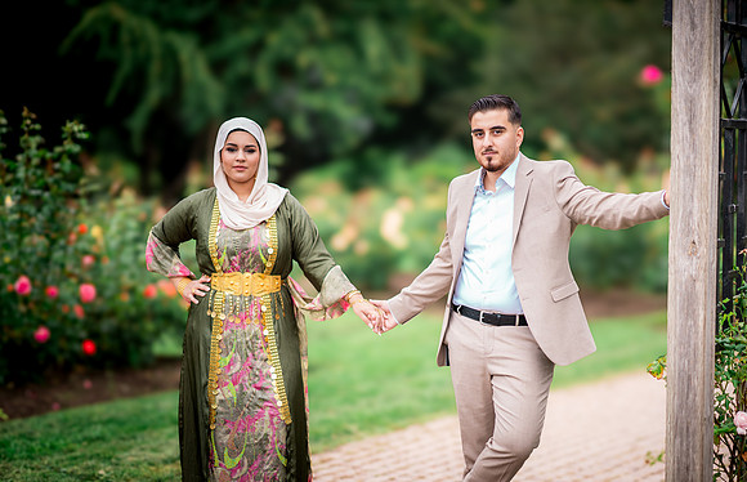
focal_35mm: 104
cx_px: 438
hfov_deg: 19.9
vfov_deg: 12.9
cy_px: 292
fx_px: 2128
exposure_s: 1/2000
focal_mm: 85
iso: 100
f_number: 1.4
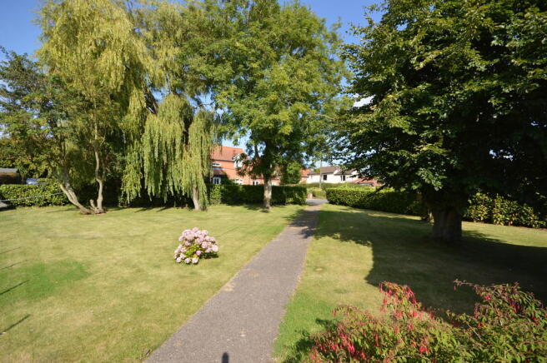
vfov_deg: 77.2
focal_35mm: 15
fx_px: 228
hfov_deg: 100.4
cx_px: 274
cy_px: 182
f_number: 7.1
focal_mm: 10
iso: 100
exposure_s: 1/200
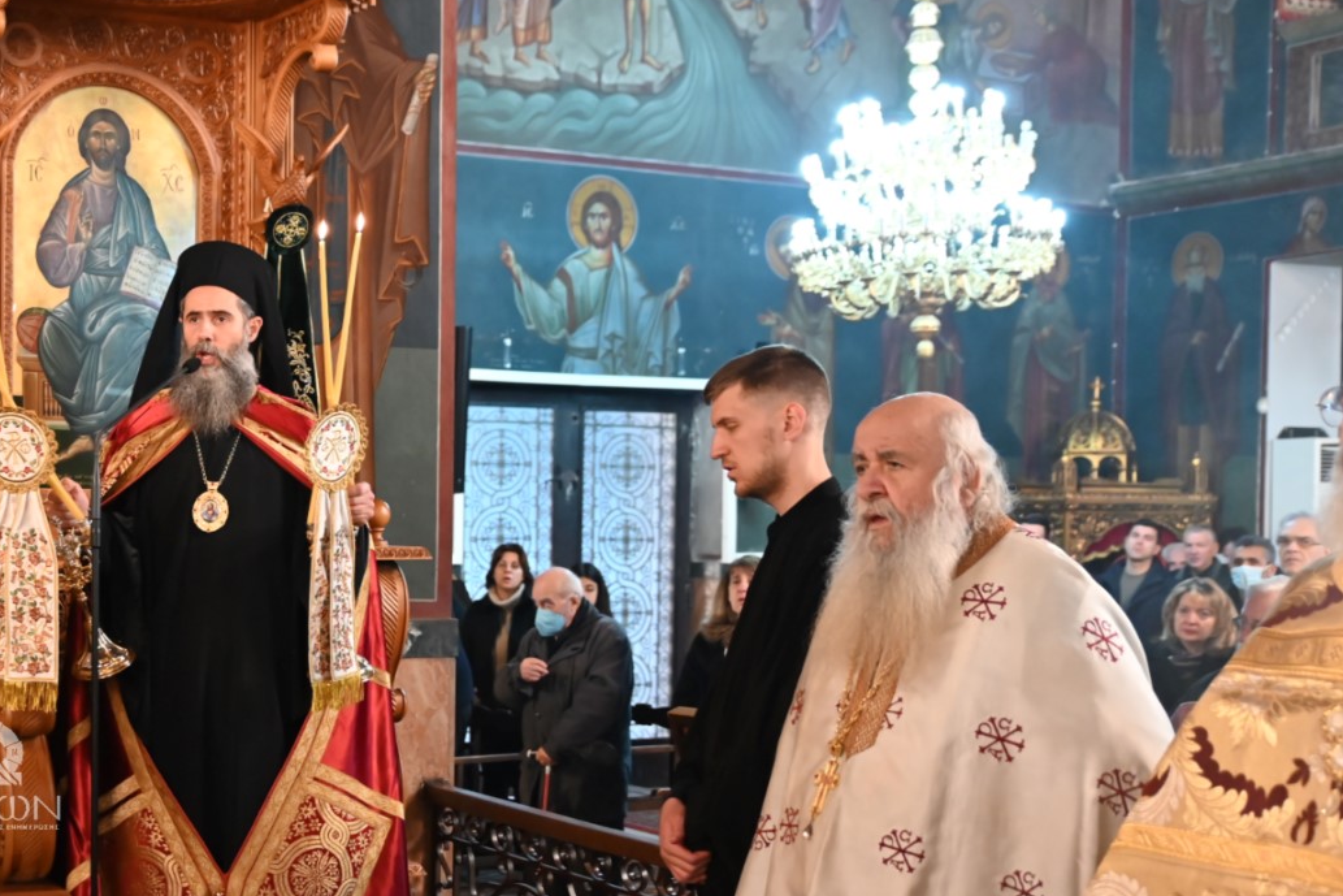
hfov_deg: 35.3
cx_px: 205
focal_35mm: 54
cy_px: 597
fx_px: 2015
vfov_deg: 24.9
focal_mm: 31
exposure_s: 1/125
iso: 2800
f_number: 2.8
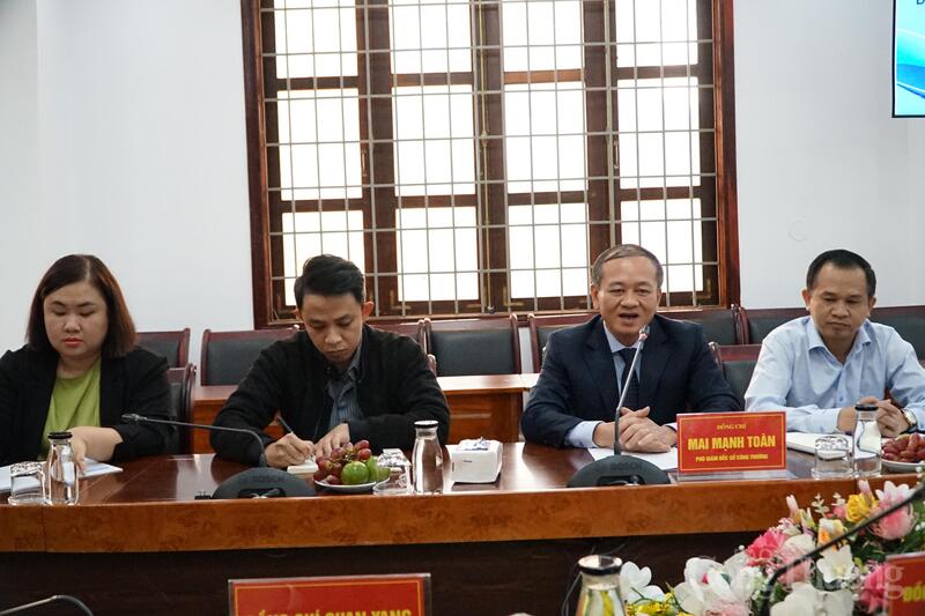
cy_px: 308
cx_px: 462
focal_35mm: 37
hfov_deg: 51.9
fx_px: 950
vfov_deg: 35.9
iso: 6400
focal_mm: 25
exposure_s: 1/800
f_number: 4
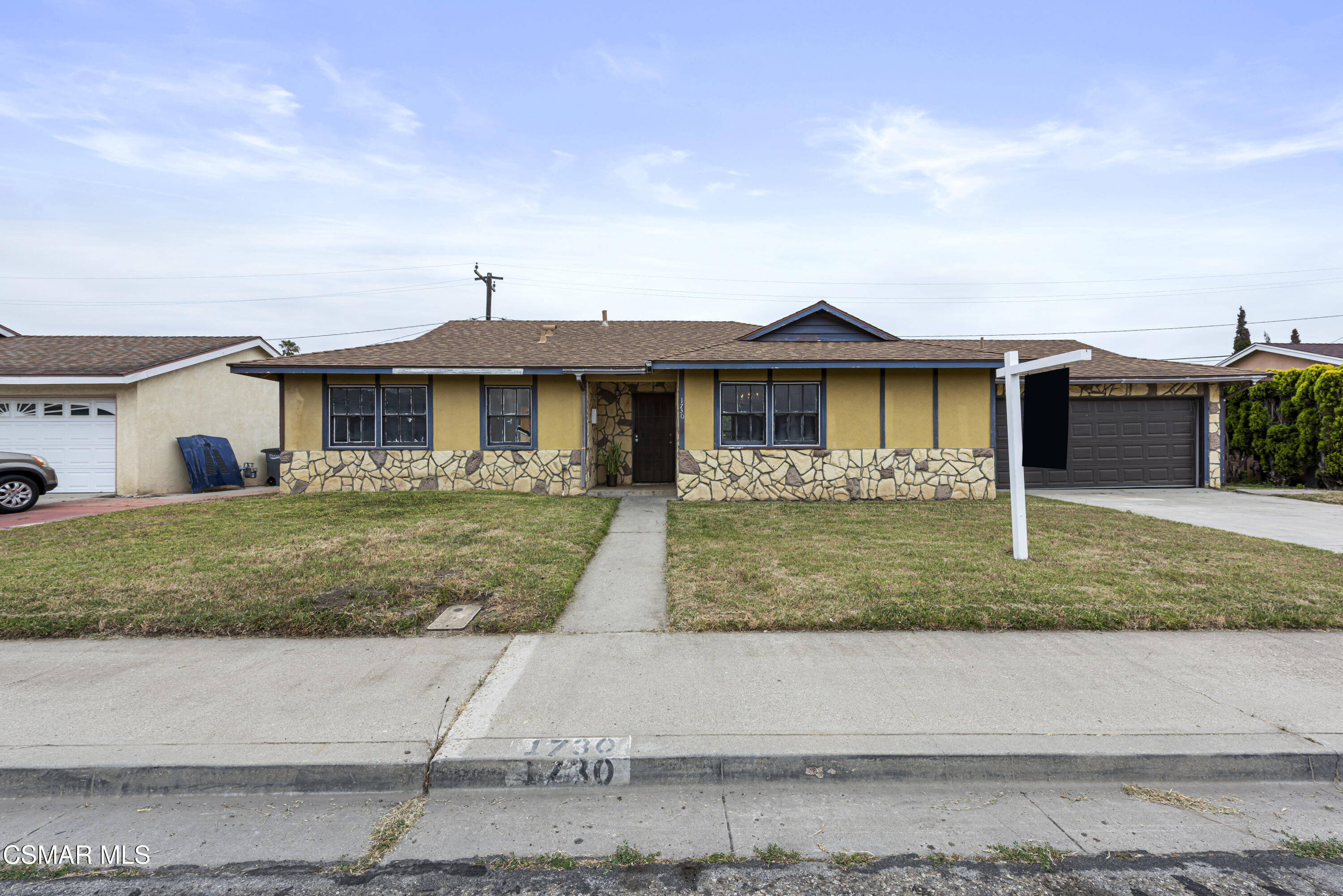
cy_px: 448
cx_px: 672
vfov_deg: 81.2
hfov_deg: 104.2
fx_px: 522
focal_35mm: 14
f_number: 9.5
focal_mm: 14
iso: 100
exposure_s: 1/250
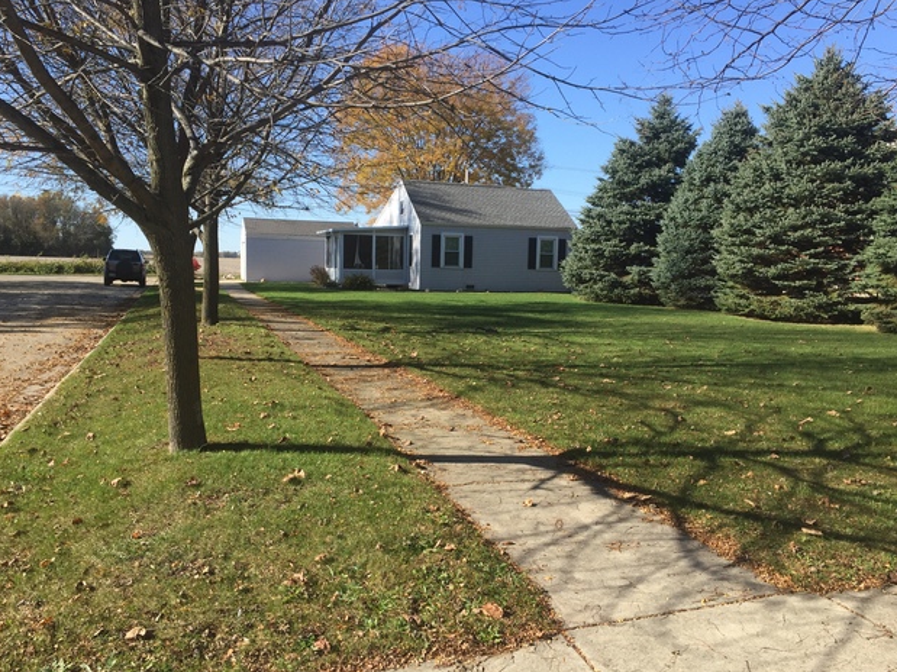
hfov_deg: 60.0
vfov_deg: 46.8
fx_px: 777
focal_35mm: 30
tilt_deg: -7.8
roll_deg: -1.6
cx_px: 446
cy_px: 345
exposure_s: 1/1099
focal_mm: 4.15
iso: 32
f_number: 2.2
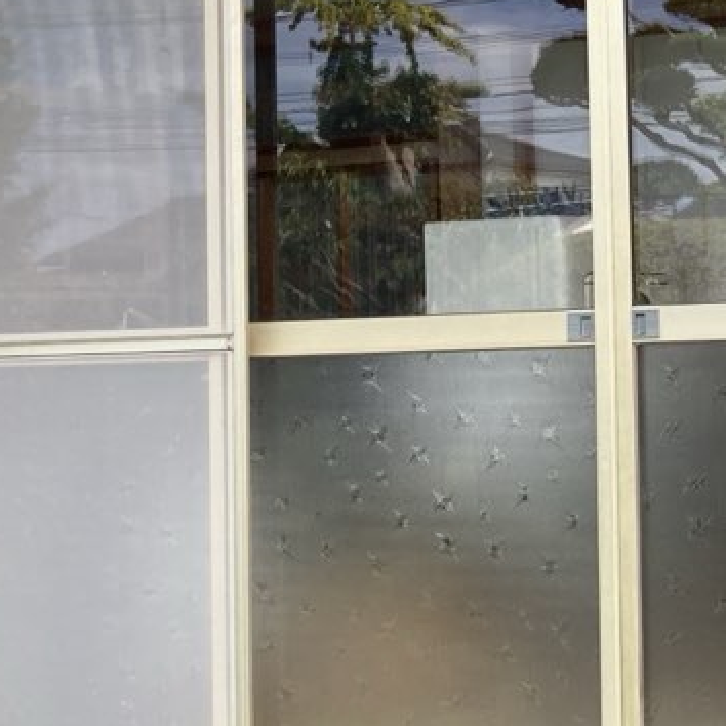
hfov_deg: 19.6
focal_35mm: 84
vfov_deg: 20.6
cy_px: 273
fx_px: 1993
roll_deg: +0.8
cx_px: 824
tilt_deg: +3.4
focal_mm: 3.99
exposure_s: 1/466
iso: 20
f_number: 1.8
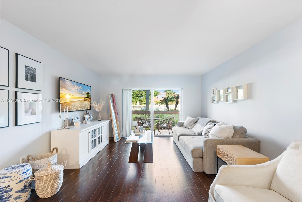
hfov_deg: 104.2
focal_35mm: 14
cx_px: 151
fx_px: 117
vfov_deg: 81.2
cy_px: 101
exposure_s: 1.3
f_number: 8
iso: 100
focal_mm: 14
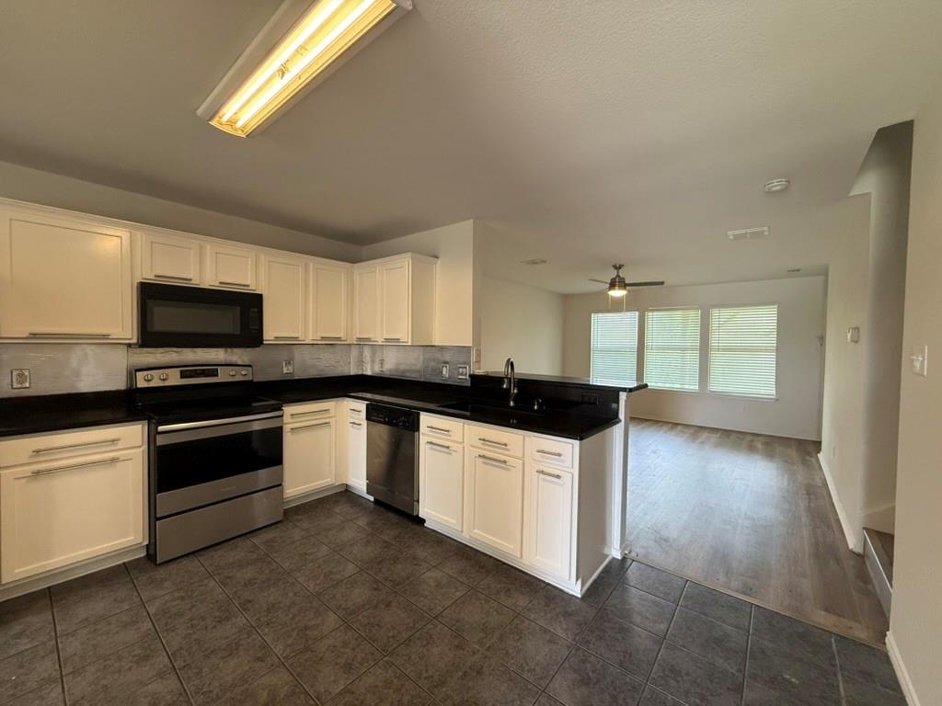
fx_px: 381
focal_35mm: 14
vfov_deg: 85.7
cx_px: 471
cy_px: 353
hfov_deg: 102.1
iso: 250
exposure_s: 1/120
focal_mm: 2.22
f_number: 2.2
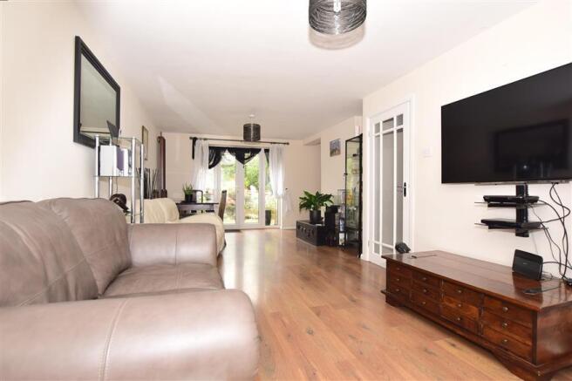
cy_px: 190
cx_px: 286
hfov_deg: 95.0
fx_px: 262
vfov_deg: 72.0
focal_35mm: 16
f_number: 5.6
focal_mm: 11
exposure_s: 1/80
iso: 400
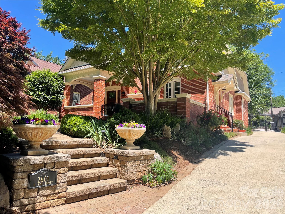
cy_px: 107
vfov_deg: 53.1
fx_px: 214
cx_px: 142
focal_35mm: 26
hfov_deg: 67.3
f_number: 1.6
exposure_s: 1/1511
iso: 32
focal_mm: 4.2
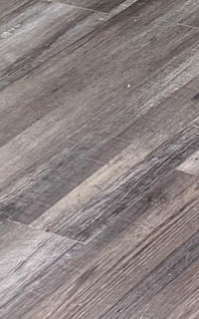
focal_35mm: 163
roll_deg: +1.1
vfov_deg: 10.9
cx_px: 869
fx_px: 1414
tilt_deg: -14.7
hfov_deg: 6.2
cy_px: -439
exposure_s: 1/121
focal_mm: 6.76
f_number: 1.78
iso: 80
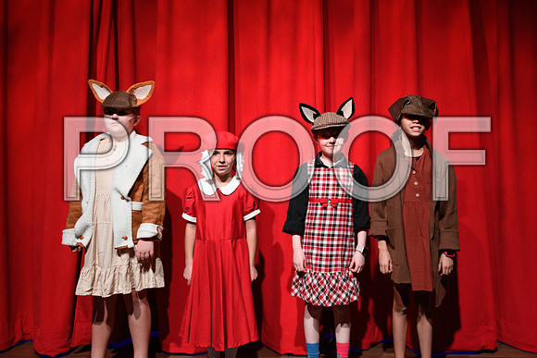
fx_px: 492
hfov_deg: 57.0
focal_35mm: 33
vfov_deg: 39.7
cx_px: 308
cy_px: 129
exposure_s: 1/100
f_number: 2.8
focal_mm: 24
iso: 1000
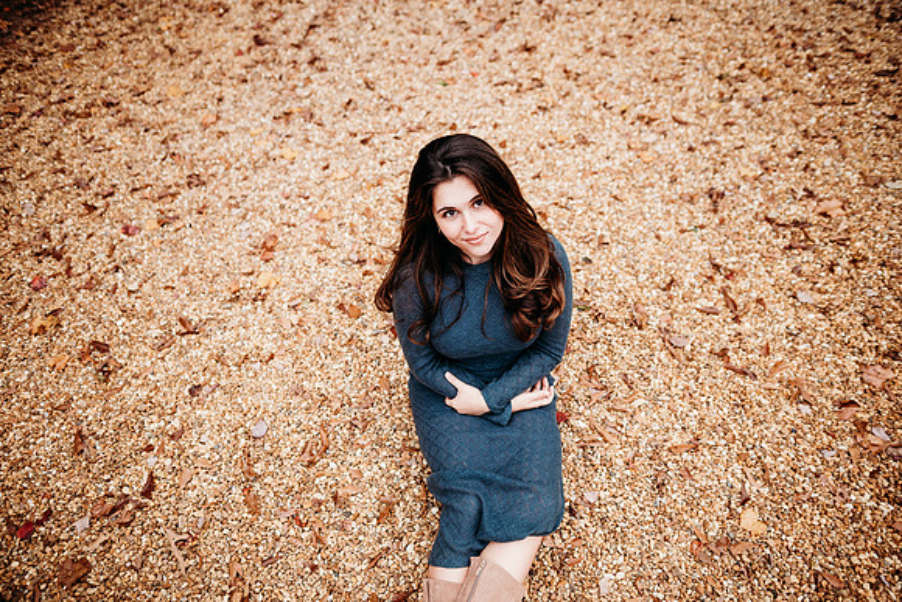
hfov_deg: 73.7
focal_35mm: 24
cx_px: 451
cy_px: 301
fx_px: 601
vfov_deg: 53.2
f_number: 2.2
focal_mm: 24
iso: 100
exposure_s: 1/500
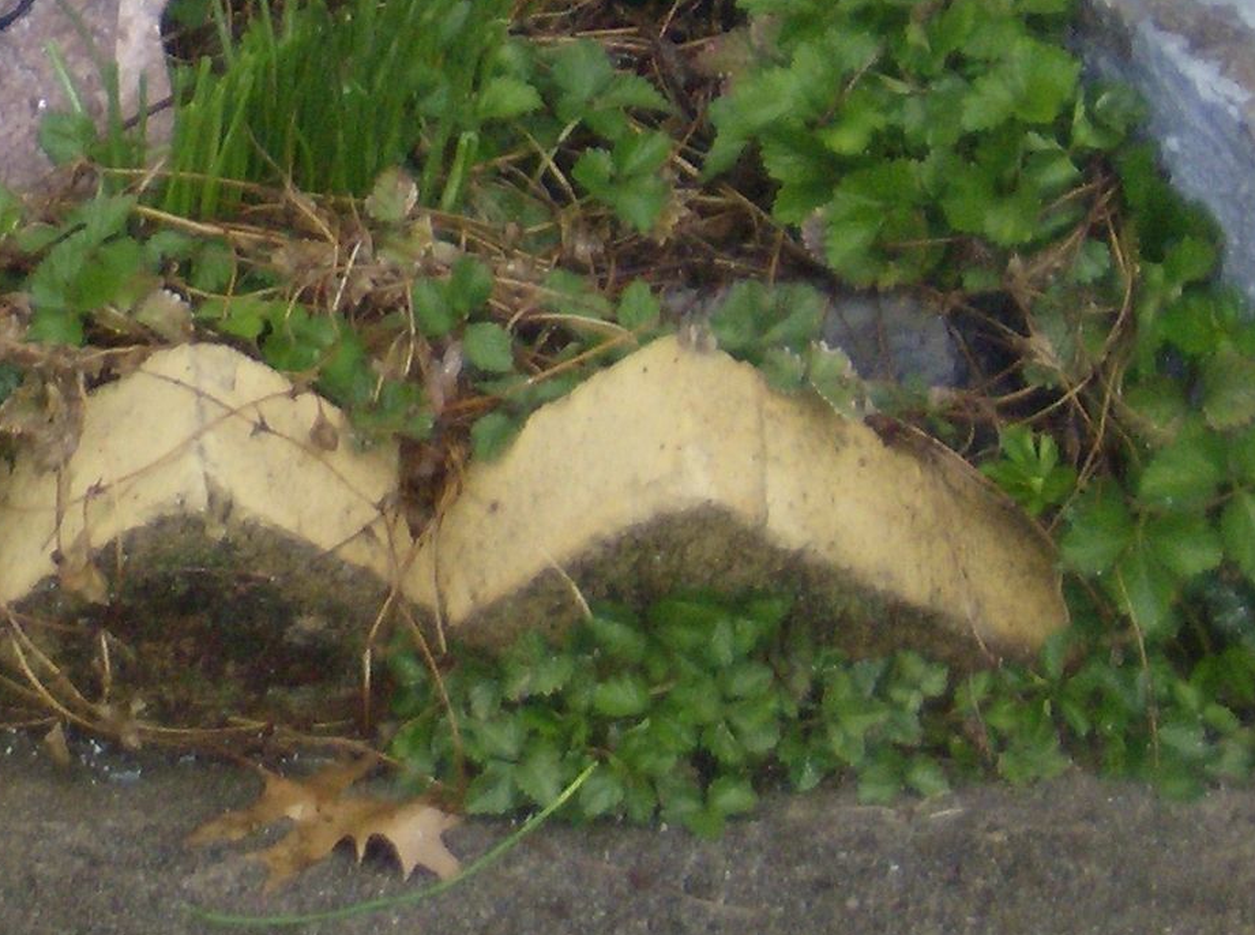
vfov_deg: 4.9
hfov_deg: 6.5
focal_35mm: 303
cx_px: -278
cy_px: -224
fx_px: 10958
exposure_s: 1/125
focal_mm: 18
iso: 200
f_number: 4.8
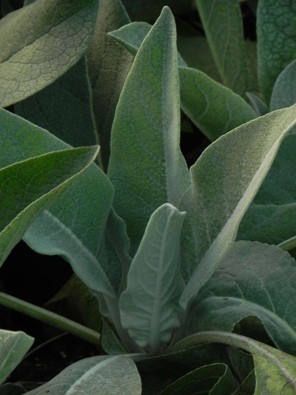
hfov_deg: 3.9
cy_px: 198
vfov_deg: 5.3
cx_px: 148
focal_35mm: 377
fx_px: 4298
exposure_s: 1/40
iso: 160
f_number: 5
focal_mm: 67.2
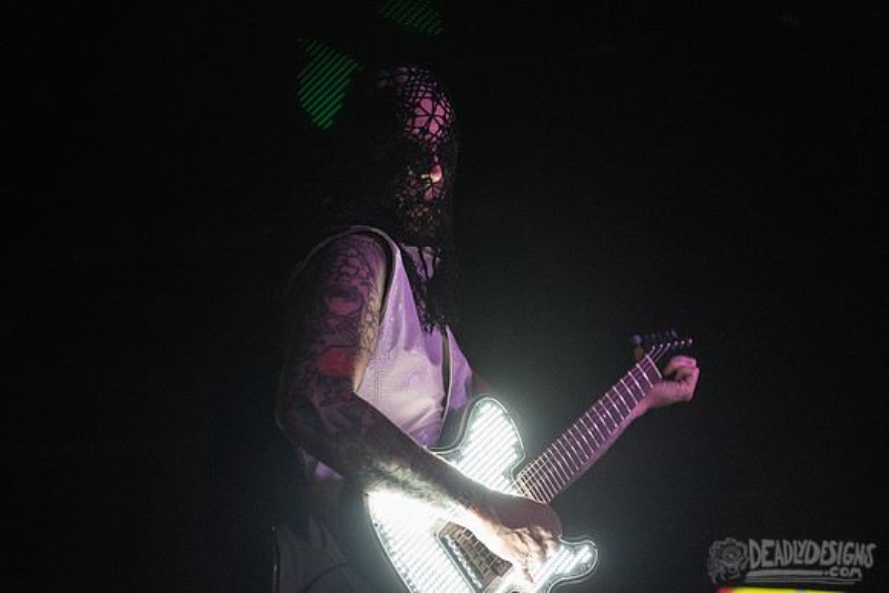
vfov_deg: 17.8
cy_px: 268
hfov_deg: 26.4
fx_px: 1893
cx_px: 402
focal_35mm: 77
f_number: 3.5
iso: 2000
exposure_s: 1/200
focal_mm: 70
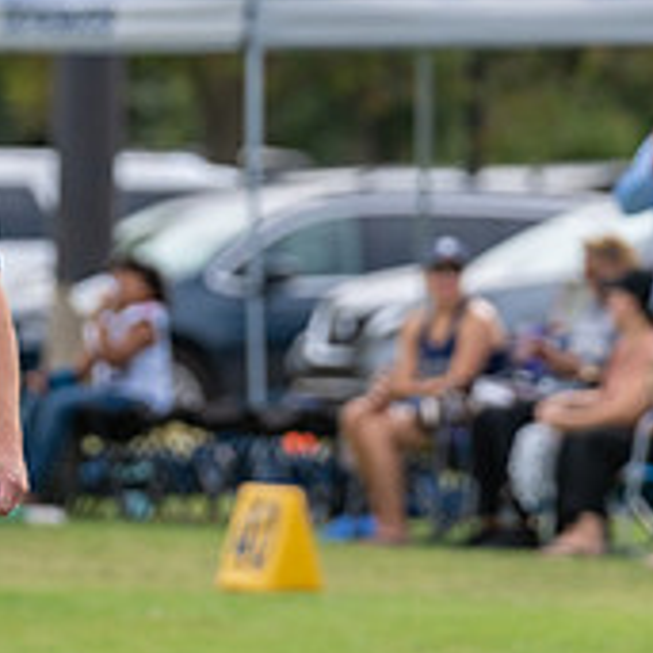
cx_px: -131
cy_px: 268
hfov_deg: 2.4
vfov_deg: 2.4
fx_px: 15751
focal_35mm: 738
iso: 250
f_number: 3.5
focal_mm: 200
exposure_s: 1/1250
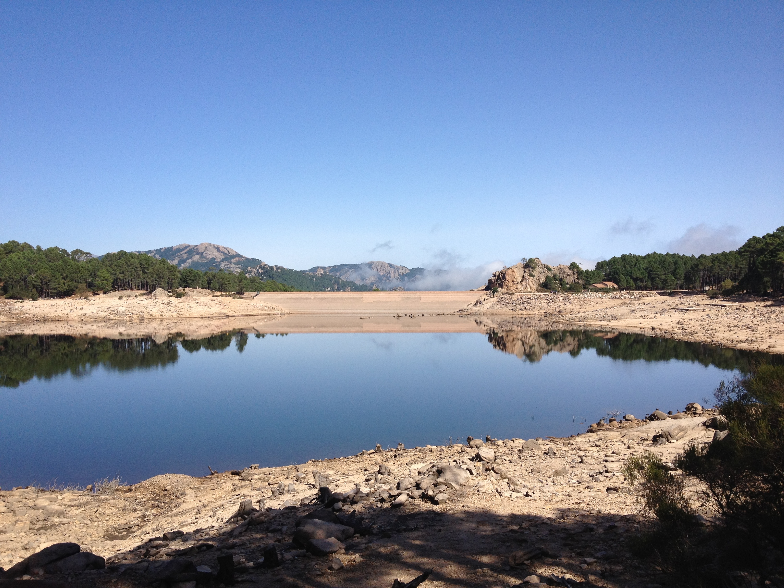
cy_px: 294
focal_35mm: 35
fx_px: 793
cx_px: 392
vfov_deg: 40.7
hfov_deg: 52.6
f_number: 2.4
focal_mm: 4.28
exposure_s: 1/2045
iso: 64
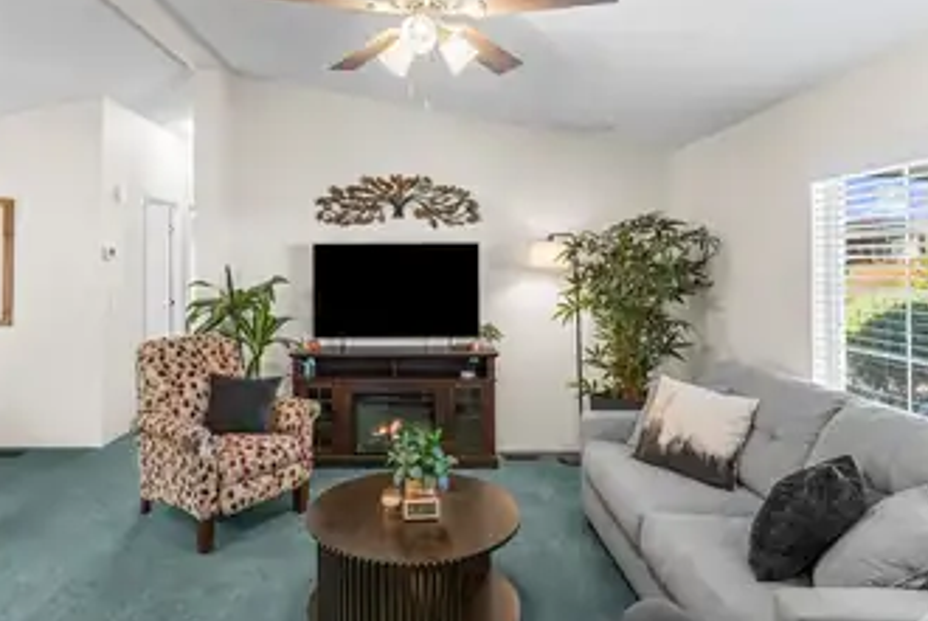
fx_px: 594
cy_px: 268
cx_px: 411
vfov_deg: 55.1
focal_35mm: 23
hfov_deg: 75.7
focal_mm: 19
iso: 400
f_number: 8
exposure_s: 1/320
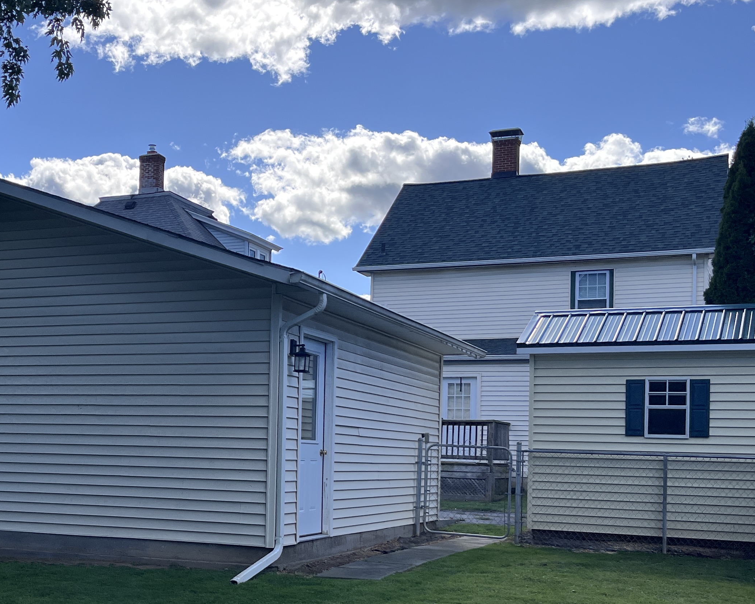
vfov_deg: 30.6
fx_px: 1095
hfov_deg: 37.4
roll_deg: -2.0
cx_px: 223
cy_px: 413
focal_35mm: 49
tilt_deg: +2.3
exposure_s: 1/2899
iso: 50
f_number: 1.6
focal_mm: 5.1
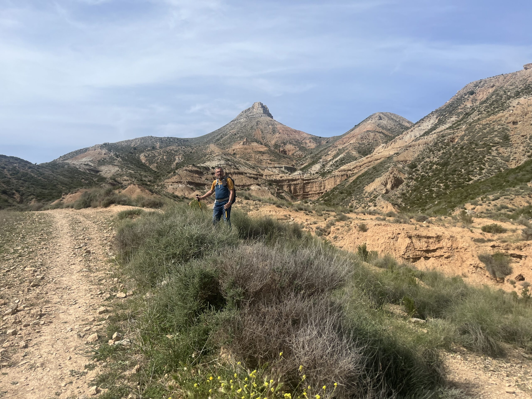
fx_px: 400
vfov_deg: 53.1
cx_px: 266
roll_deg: +4.7
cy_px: 200
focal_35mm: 26
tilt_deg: +4.6
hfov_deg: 67.3
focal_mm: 5.1
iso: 50
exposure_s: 1/4854
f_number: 1.6
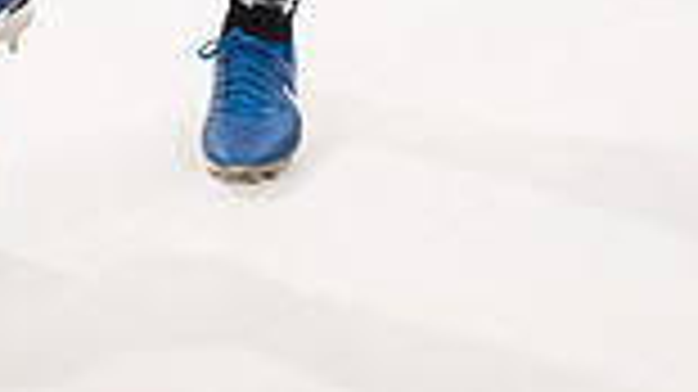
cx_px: 54
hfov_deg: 16.5
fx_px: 2368
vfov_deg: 8.5
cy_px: -617
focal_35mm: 128
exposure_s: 1/400
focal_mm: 42
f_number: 7.1
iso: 250
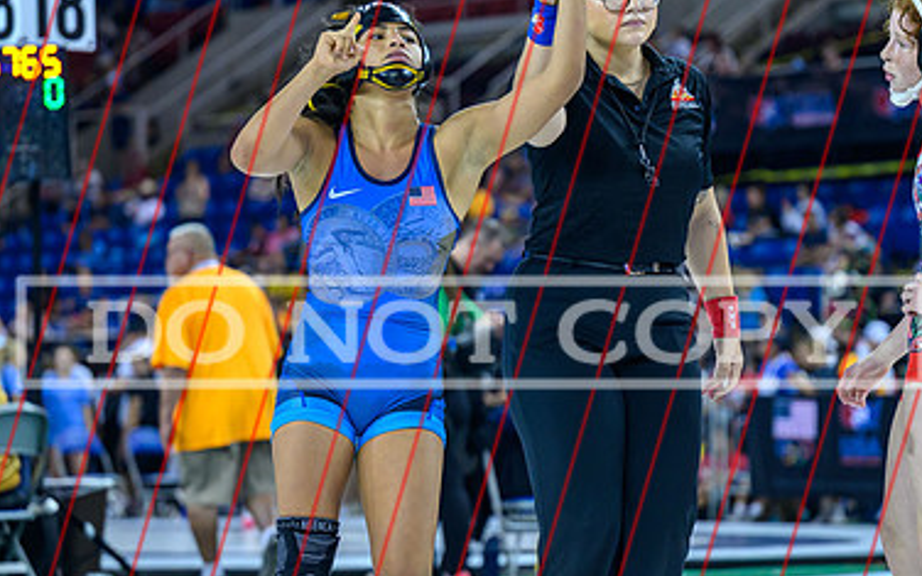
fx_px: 3970
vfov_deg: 8.3
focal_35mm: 158
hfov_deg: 13.2
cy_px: 308
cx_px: 586
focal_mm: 84
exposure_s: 1/640
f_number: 2.8
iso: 2000
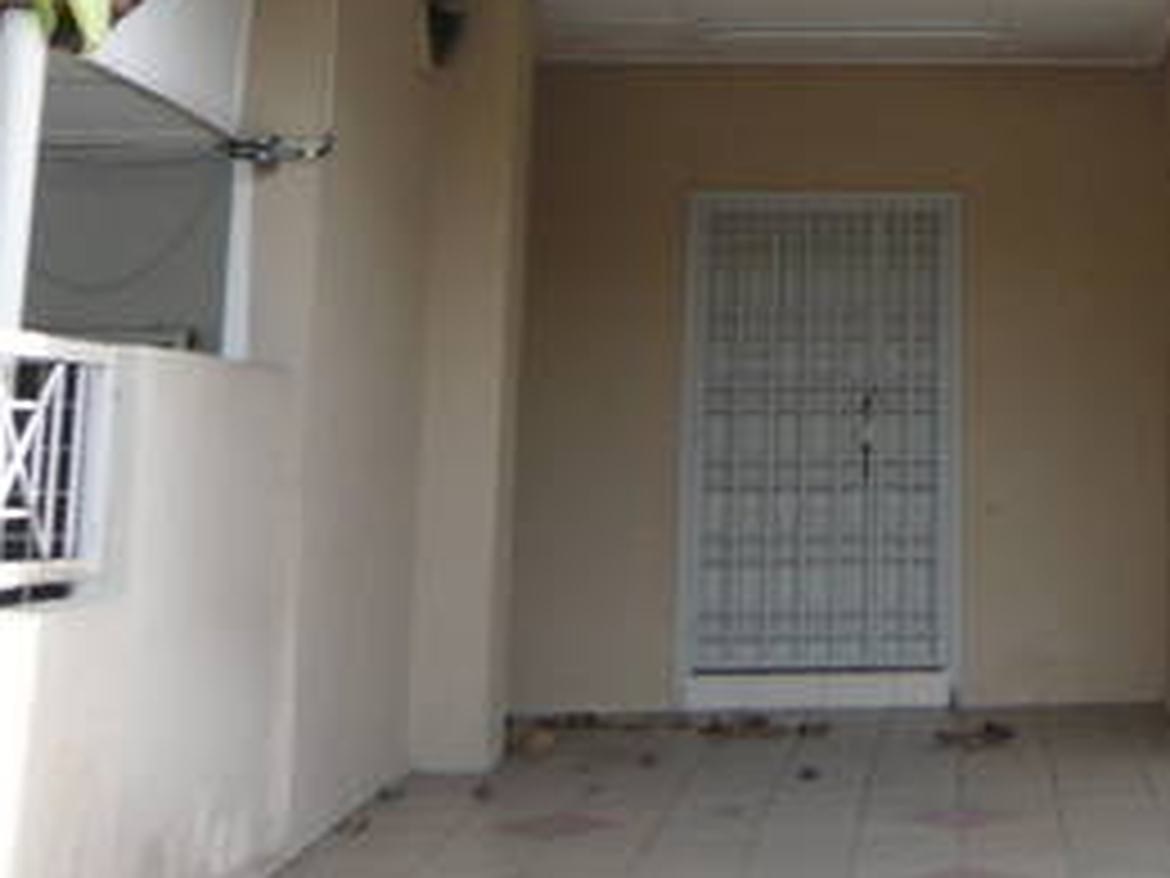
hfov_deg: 26.1
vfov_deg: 20.2
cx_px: 1274
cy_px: -126
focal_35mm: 69
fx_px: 2332
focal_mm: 4.6
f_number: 2.8
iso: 100
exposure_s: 1/200
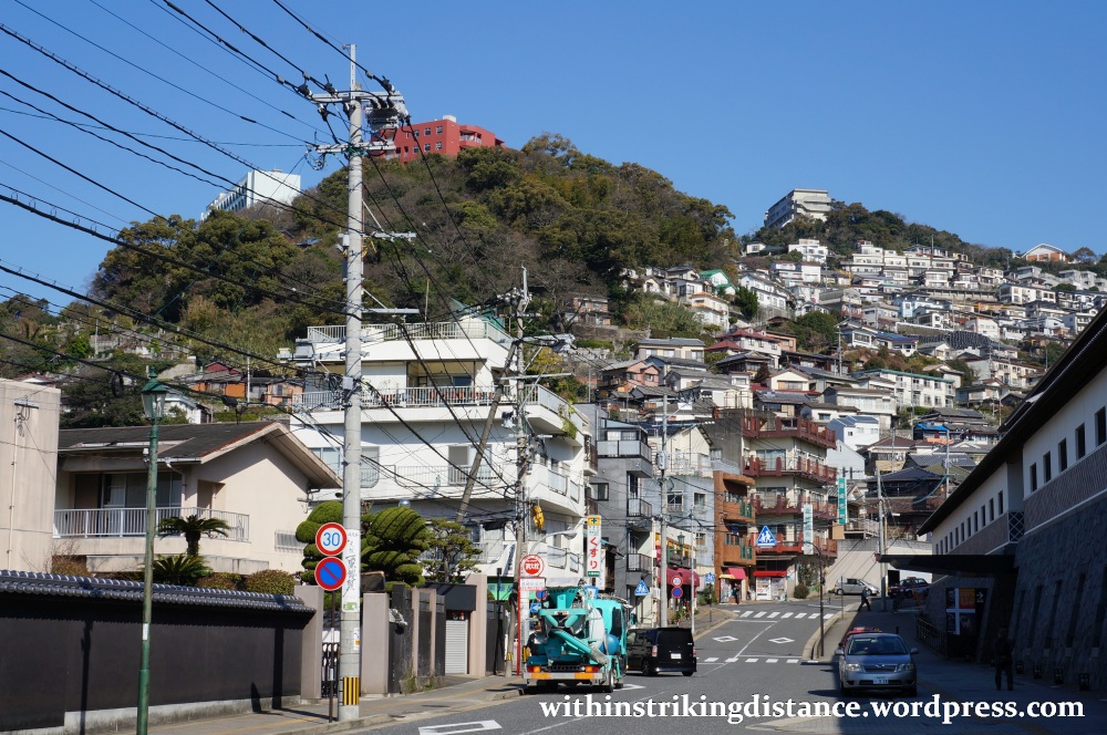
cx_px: 554
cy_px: 368
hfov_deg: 35.1
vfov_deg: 23.7
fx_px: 1750
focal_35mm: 57
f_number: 13
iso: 200
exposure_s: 1/320
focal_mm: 38
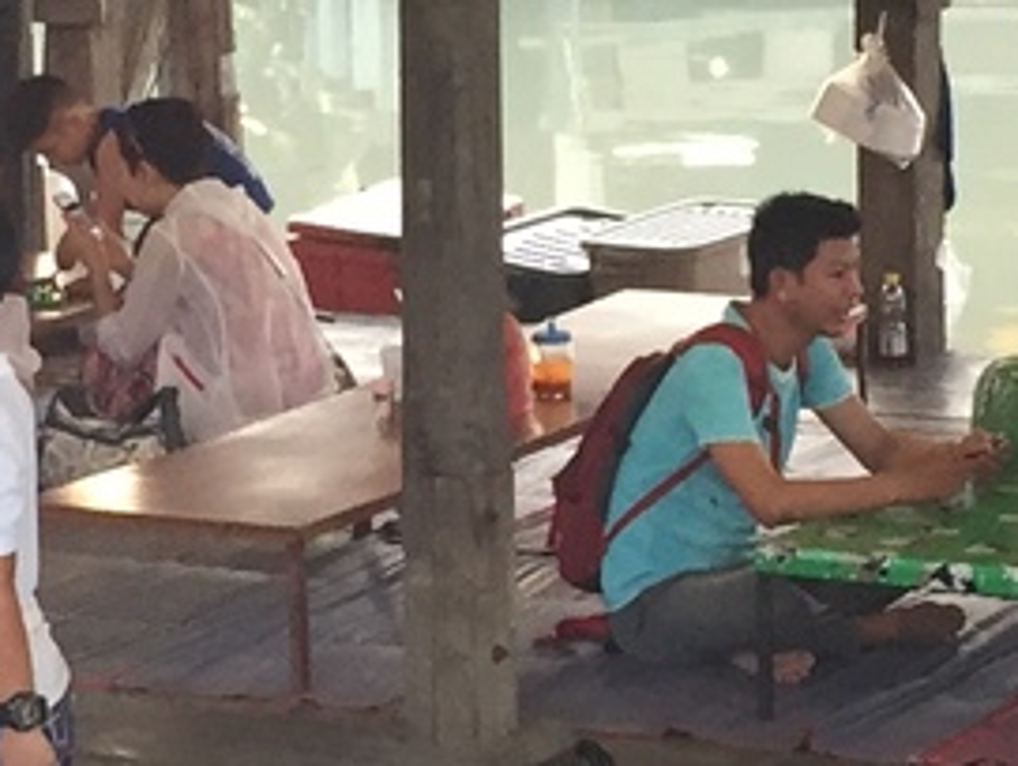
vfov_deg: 8.7
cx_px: 612
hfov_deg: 11.5
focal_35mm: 171
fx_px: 5036
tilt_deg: -11.6
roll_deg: +0.3
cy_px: 451
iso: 80
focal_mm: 4.15
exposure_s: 1/30
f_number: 2.2
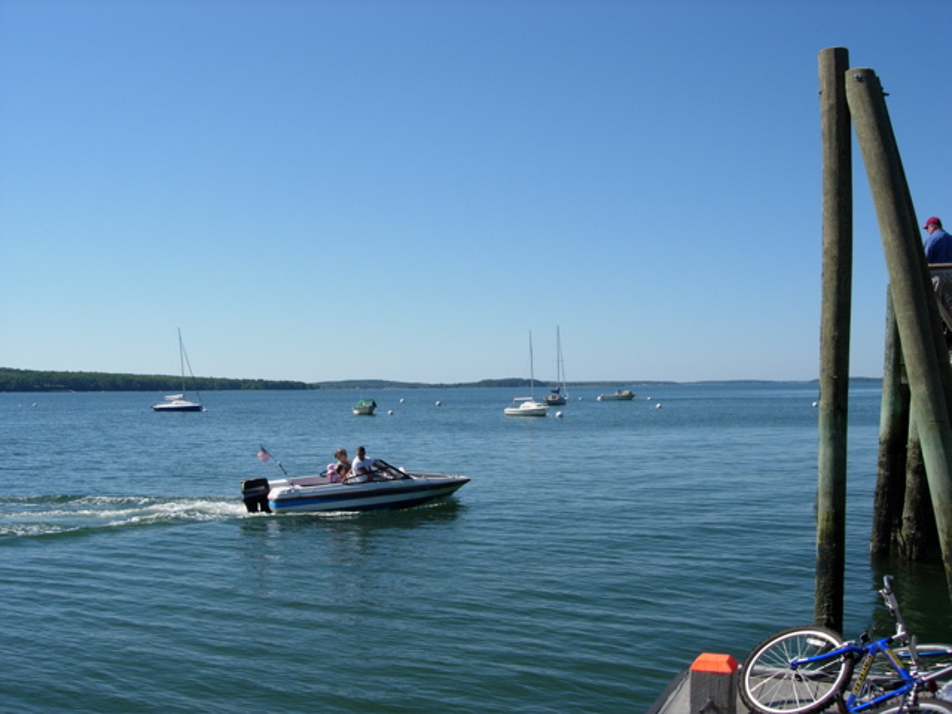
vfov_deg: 37.7
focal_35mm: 38
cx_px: 476
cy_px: 357
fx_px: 1045
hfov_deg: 49.0
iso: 64
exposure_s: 1/886
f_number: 4.8
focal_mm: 7.8
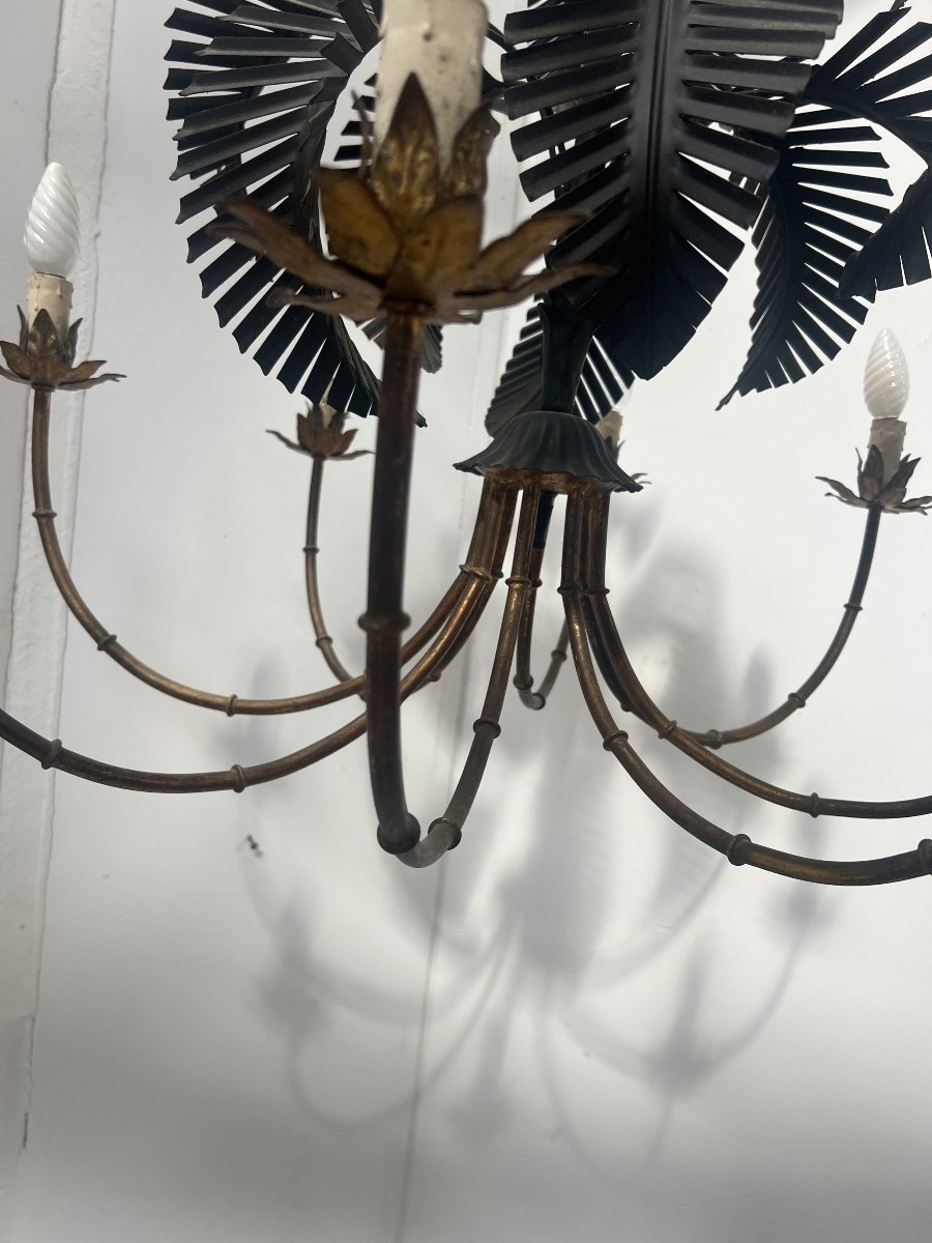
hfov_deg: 53.1
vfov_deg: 67.3
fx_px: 933
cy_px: 622
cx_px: 466
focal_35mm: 26
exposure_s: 1/121
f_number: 1.5
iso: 64
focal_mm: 5.7
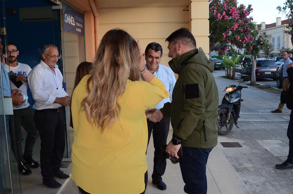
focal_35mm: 36
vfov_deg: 36.7
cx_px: 146
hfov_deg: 53.2
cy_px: 97
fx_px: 292
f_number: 5.6
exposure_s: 1/200
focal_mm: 24
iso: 400
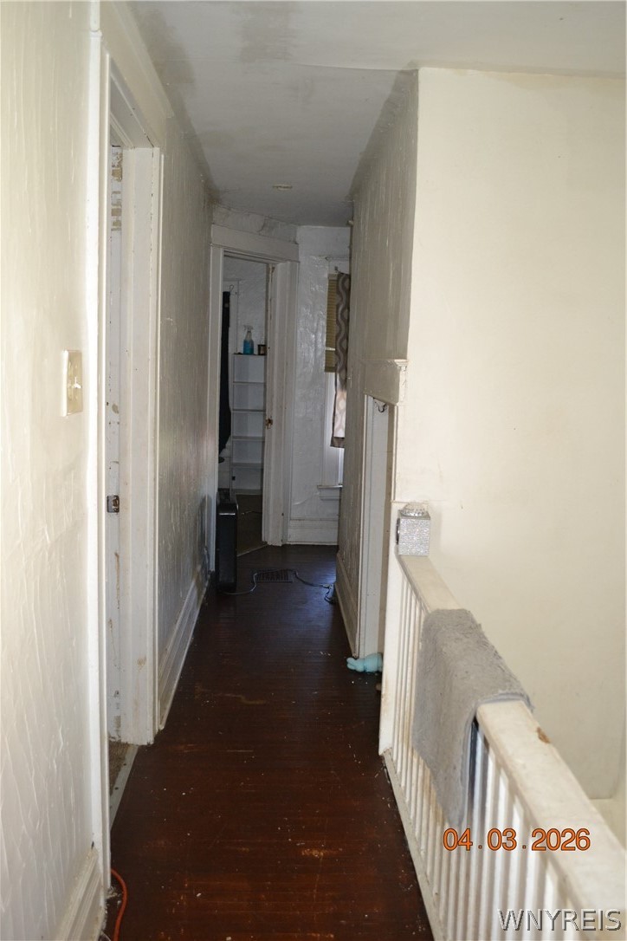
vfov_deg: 61.9
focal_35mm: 30
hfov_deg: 43.6
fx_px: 784
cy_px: 470
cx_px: 314
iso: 1250
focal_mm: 20
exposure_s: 1/60
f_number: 3.8
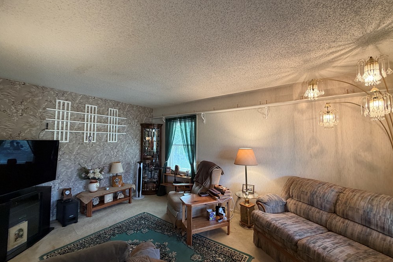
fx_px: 164
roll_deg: +0.4
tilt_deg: +4.3
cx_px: 195
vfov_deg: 77.3
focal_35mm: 15
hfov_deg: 100.4
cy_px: 130
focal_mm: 2.22
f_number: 2.2
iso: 250
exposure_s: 1/60
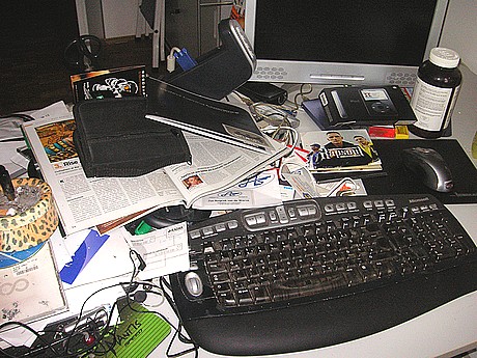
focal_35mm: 37
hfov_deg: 50.1
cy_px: 179
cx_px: 238
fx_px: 510
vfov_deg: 38.7
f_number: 2.8
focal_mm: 6.1
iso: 160
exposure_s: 1/45
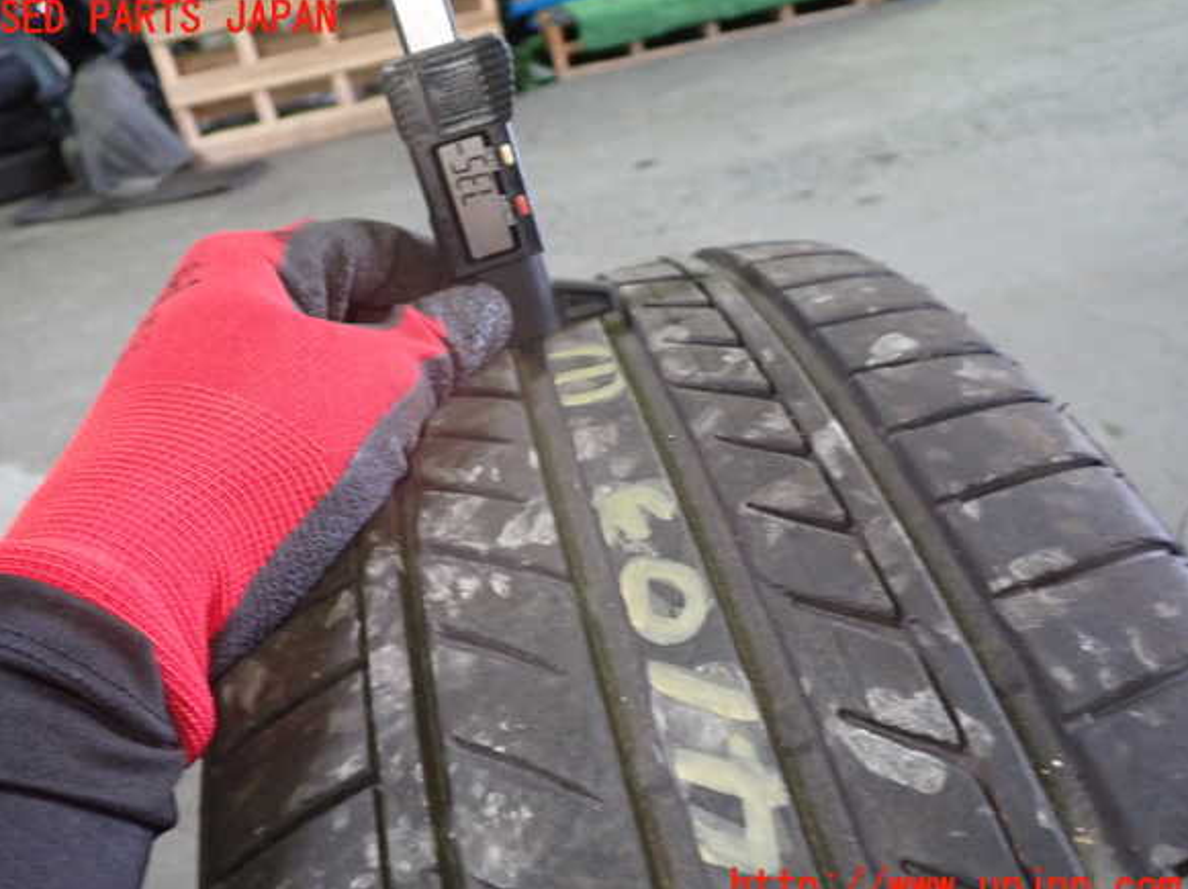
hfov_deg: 58.4
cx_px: 579
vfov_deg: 45.4
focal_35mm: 31
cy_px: 454
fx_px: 1063
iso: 500
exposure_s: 1/30
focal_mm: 5.4
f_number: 2.3
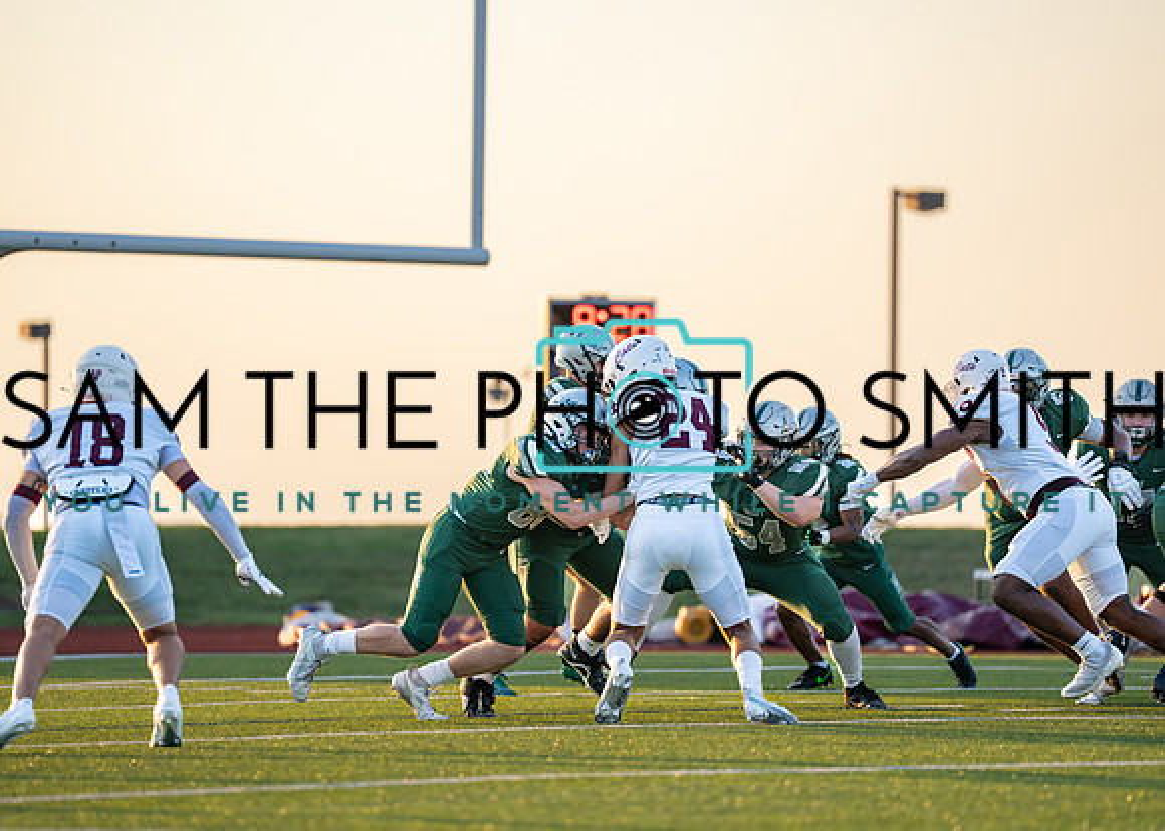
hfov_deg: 9.5
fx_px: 7039
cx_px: 595
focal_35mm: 213
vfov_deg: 6.8
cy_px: 415
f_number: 2.8
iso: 200
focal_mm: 200
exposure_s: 1/1250
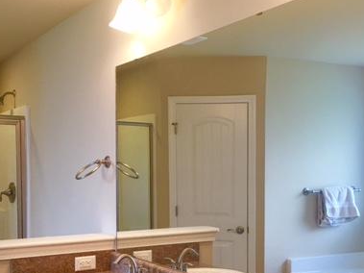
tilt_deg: -2.7
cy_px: 195
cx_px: 161
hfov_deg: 38.9
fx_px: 515
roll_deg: +0.1
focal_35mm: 49
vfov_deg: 29.3
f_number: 2.2
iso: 40
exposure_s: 1/33
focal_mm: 4.15
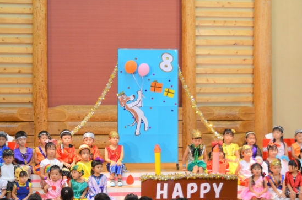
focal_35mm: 122
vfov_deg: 11.2
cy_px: 106
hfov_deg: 16.8
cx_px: 149
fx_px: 1021
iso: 560
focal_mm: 58
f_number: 4.5
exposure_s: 1/60
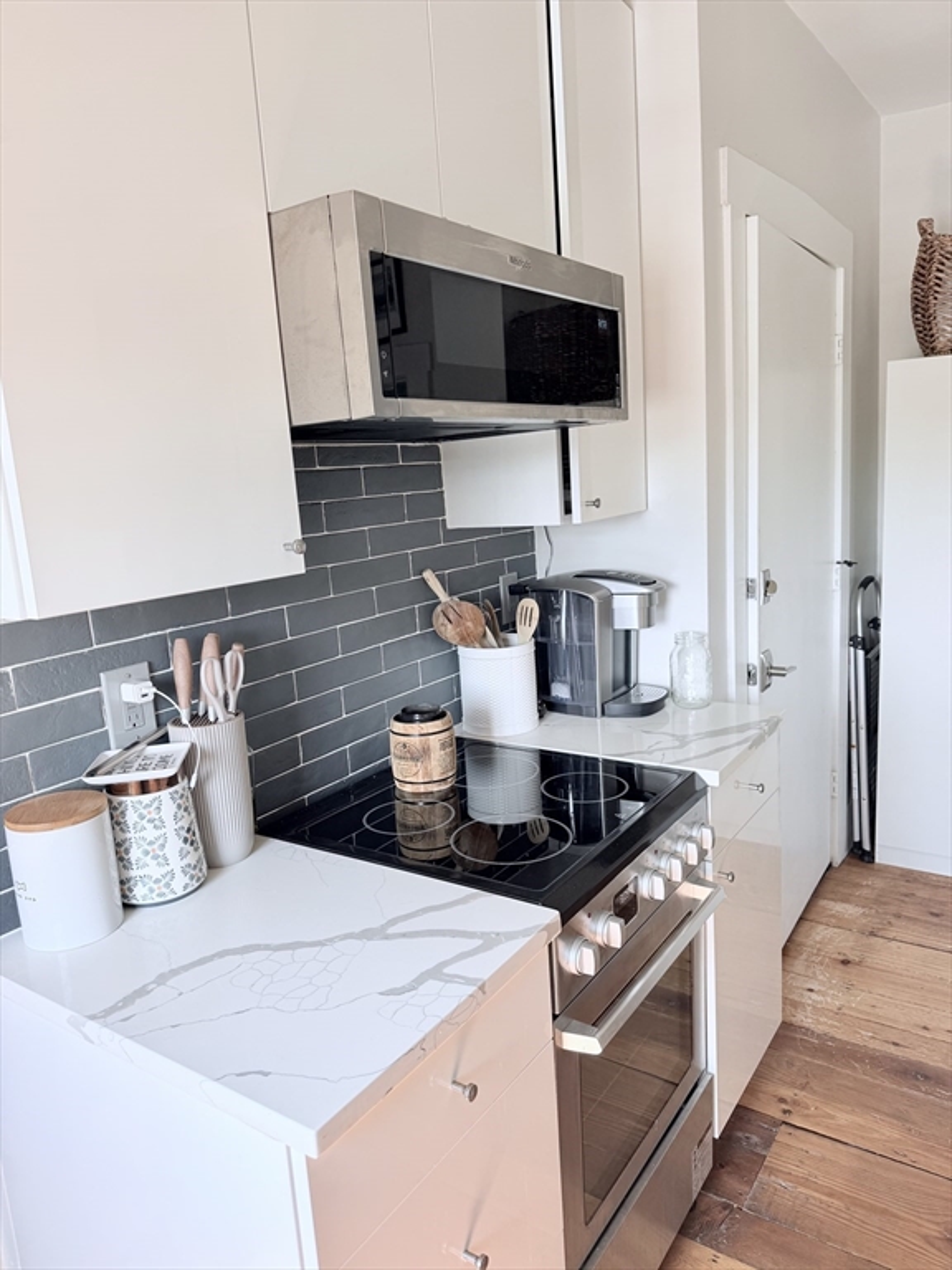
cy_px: 635
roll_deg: +3.4
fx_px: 880
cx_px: 476
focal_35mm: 24
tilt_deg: -10.4
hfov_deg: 56.8
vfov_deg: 71.6
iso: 100
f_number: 1.78
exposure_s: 1/121
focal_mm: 6.76
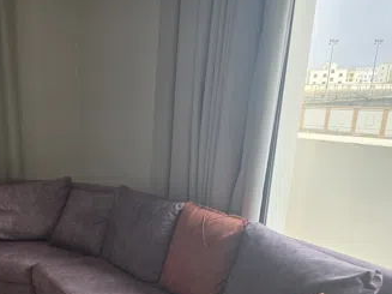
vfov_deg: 30.3
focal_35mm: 45
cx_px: 47
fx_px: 509
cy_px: 283
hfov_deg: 39.4
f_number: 1.7
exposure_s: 1/180
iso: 100
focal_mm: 6.3
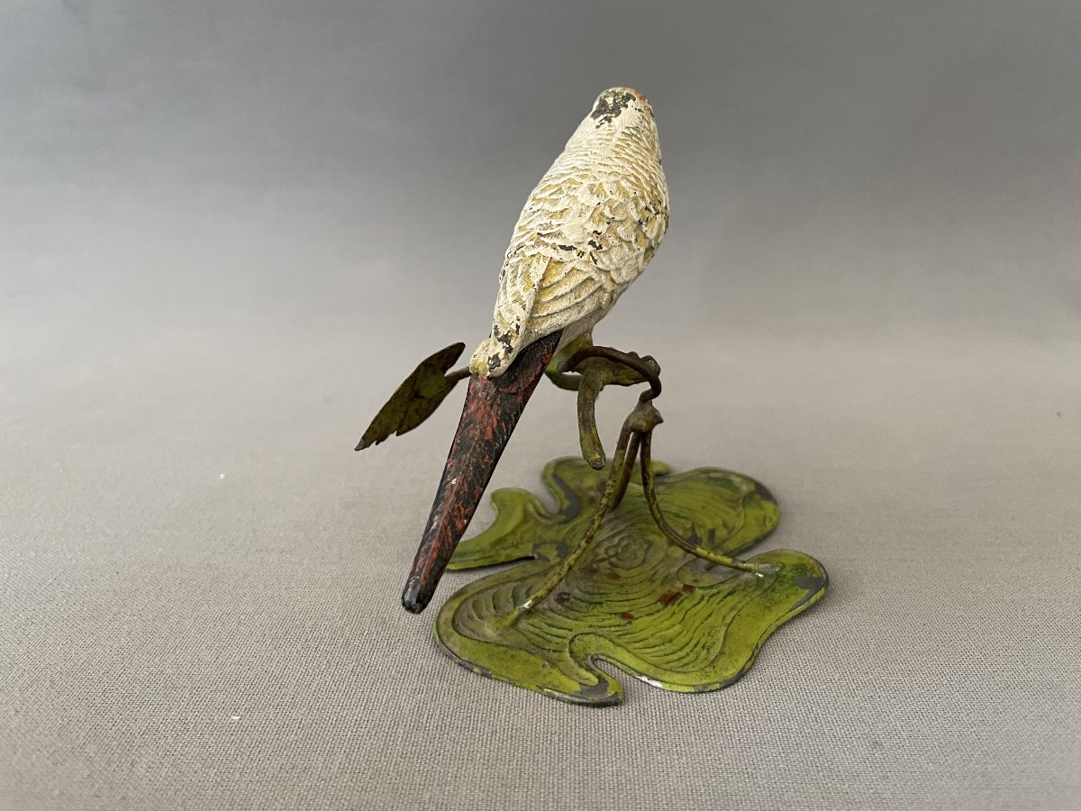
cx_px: 540
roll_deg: -0.1
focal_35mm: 26
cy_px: 406
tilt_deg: -20.7
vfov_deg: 53.1
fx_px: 812
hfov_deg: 67.3
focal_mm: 4.2
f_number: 1.6
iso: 400
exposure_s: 1/60
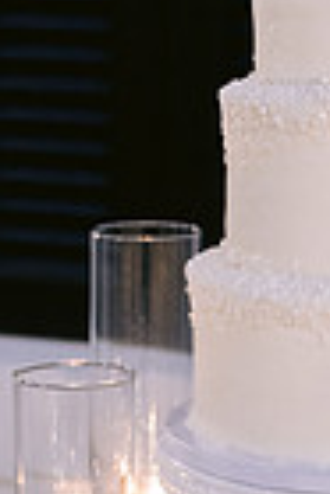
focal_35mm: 162
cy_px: 117
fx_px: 2222
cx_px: 380
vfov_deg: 12.6
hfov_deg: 8.4
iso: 2500
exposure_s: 1/100
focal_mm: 50
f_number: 2.8
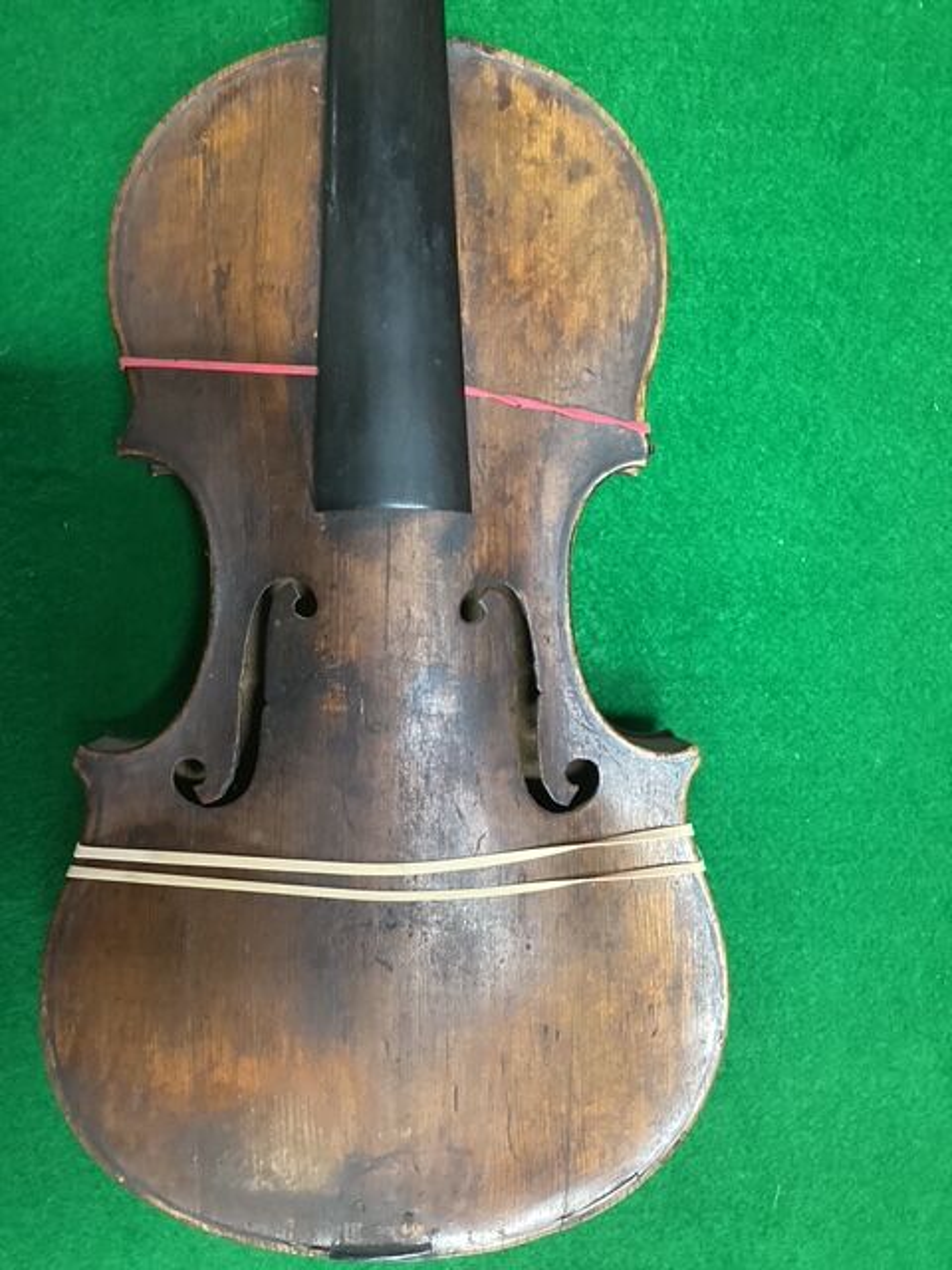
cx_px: 476
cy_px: 635
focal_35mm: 31
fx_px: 1137
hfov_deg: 45.4
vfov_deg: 58.4
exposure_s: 1/25
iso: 320
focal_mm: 3.3
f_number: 2.4
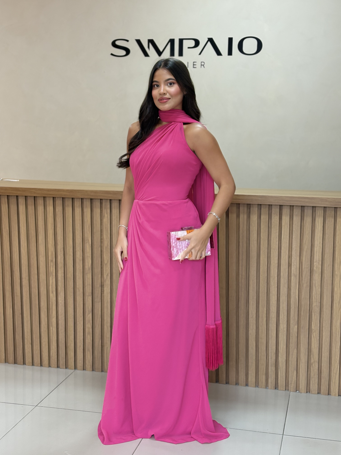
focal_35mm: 52
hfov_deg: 28.0
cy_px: 228
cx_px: 170
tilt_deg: -7.5
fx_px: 683
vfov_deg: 36.8
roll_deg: -0.7
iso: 80
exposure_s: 1/60
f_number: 1.6
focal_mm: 5.96
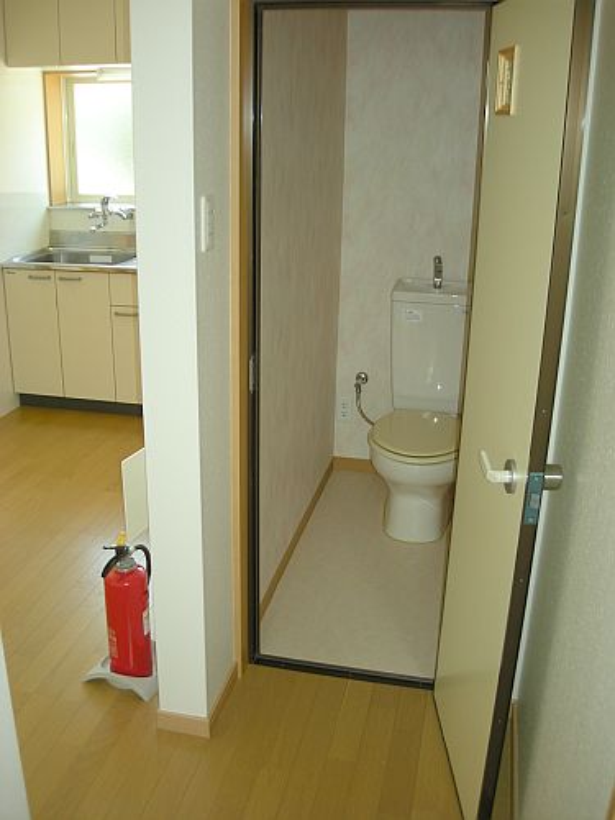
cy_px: 410
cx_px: 308
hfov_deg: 40.7
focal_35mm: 35
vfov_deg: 52.6
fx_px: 829
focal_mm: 5.7
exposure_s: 1/55.4
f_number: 2.8
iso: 64
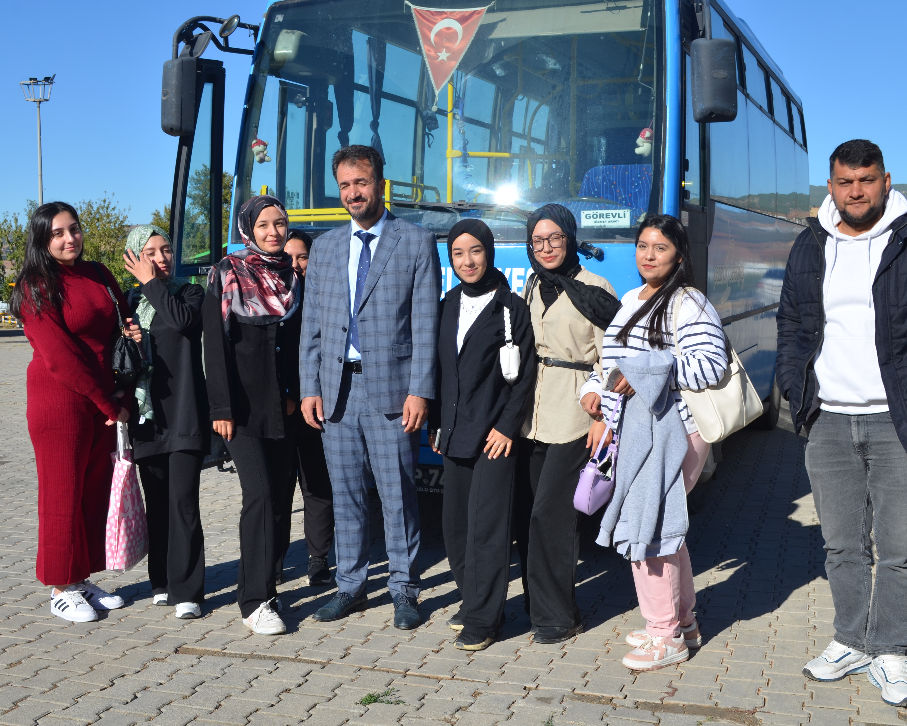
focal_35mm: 45
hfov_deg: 41.2
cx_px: 444
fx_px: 1208
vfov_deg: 33.4
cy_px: 368
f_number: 8
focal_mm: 26
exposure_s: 1/320
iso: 100
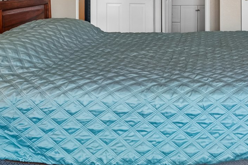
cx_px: 219
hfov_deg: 38.9
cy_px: -31
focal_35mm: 47
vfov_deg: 25.6
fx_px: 327
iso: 320
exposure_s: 1/30
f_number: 8
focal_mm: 11
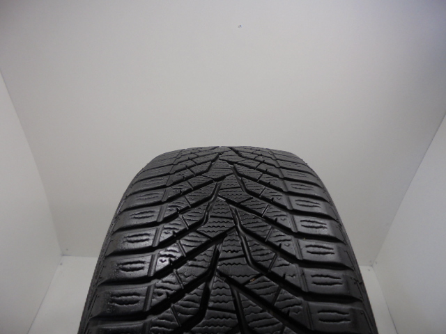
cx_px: 223
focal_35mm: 26
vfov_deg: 53.1
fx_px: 335
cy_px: 167
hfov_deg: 67.3
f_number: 3.5
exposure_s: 1/40
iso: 100
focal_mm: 4.6
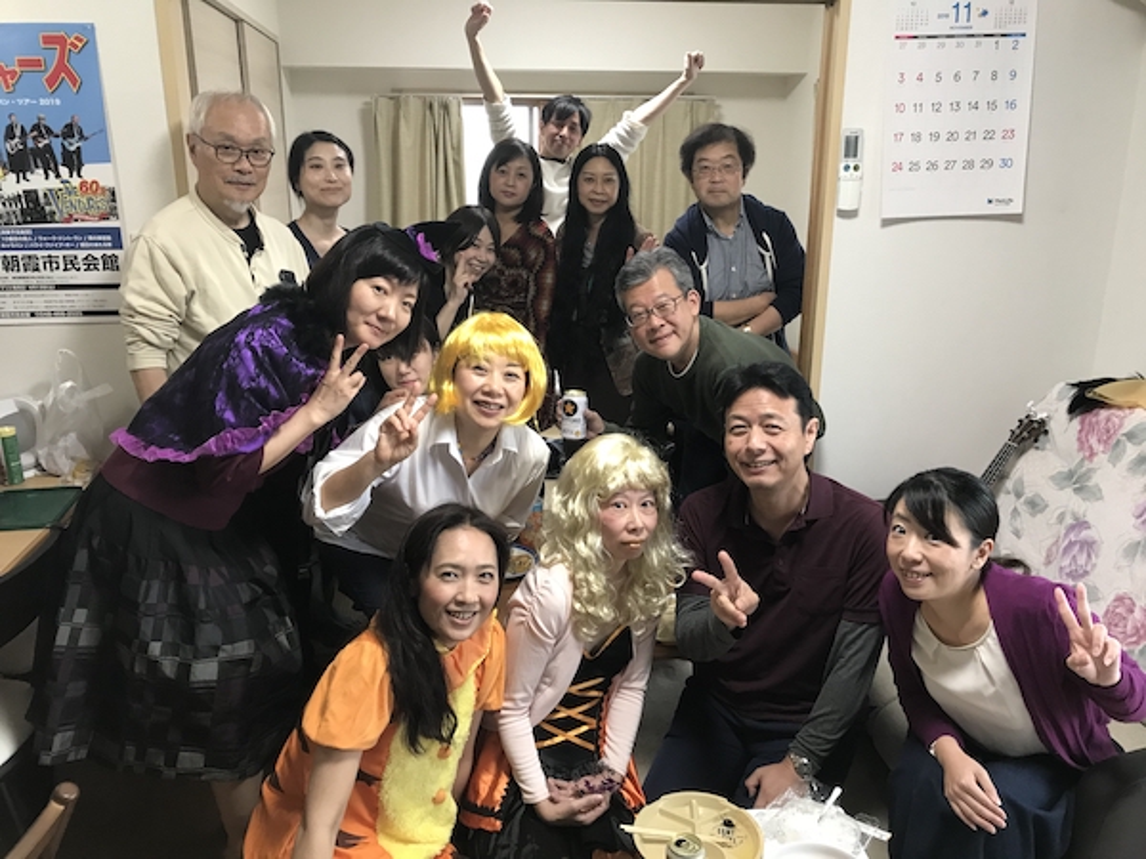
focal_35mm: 28
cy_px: 430
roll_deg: -0.5
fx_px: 927
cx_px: 573
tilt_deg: -15.7
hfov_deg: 63.4
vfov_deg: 49.7
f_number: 1.8
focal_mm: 3.99
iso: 50
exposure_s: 1/17
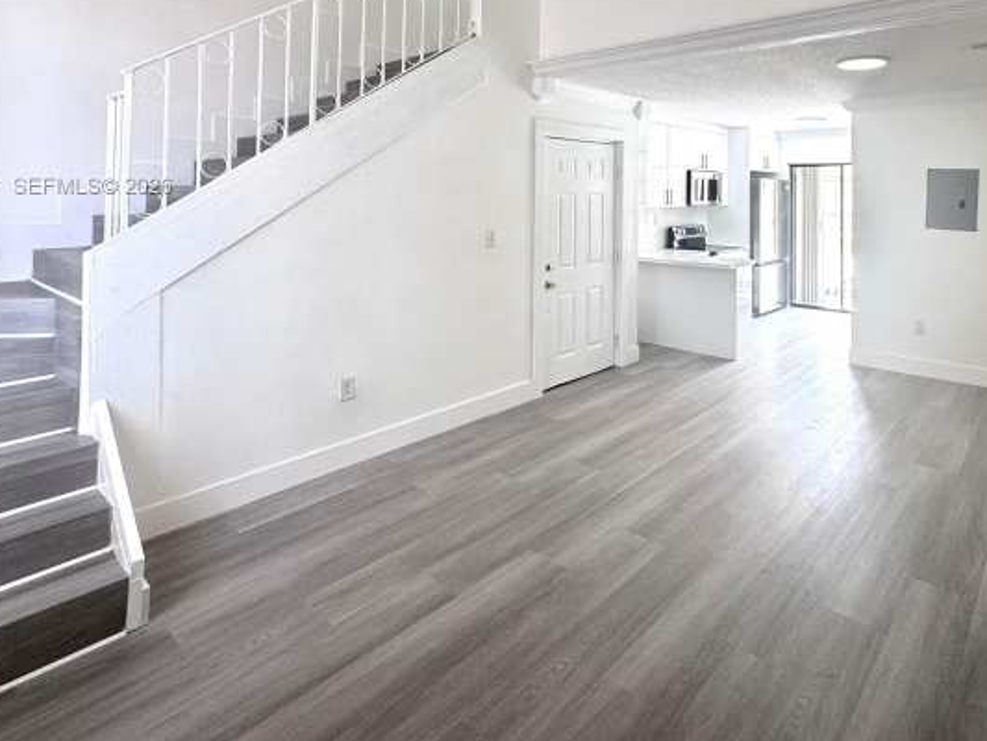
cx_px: 624
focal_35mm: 21
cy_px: 187
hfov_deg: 77.4
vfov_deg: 60.1
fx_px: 599
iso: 125
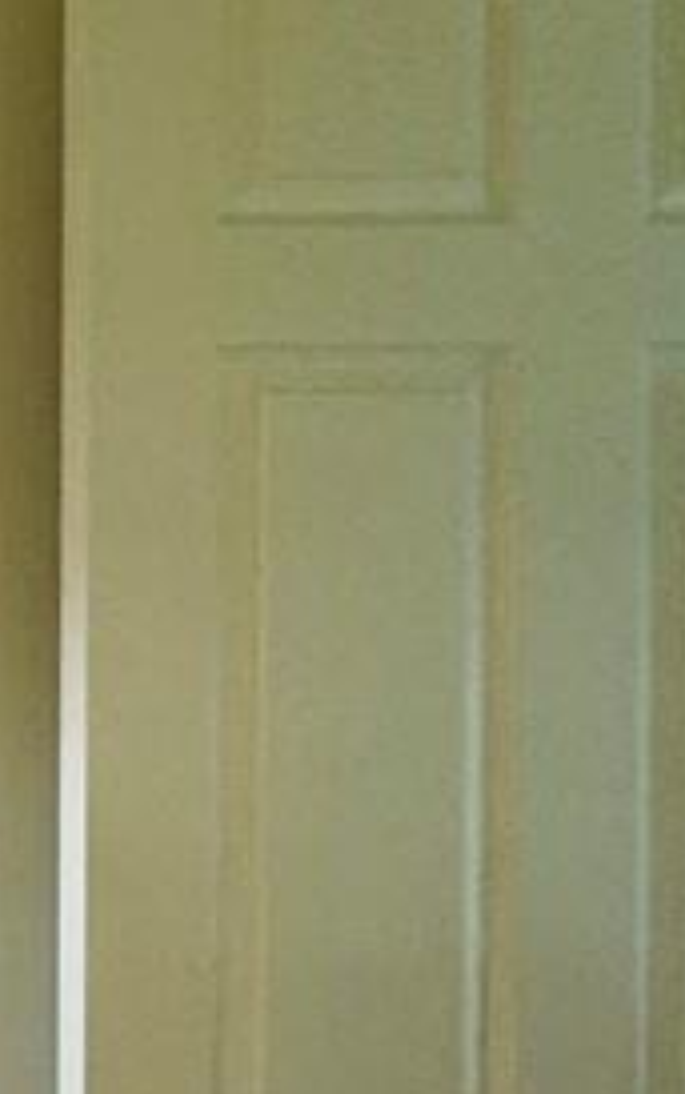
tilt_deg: -0.3
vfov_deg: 22.6
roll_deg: -0.3
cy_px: 1174
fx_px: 2595
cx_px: -1610
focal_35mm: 87
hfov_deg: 9.7
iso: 50
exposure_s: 1/120
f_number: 2.2
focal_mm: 2.22
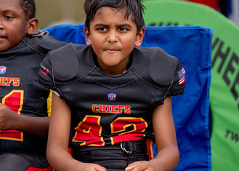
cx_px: 84
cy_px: 103
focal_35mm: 342
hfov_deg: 5.9
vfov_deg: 4.2
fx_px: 2321
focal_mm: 182
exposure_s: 1/1600
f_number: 2.8
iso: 100
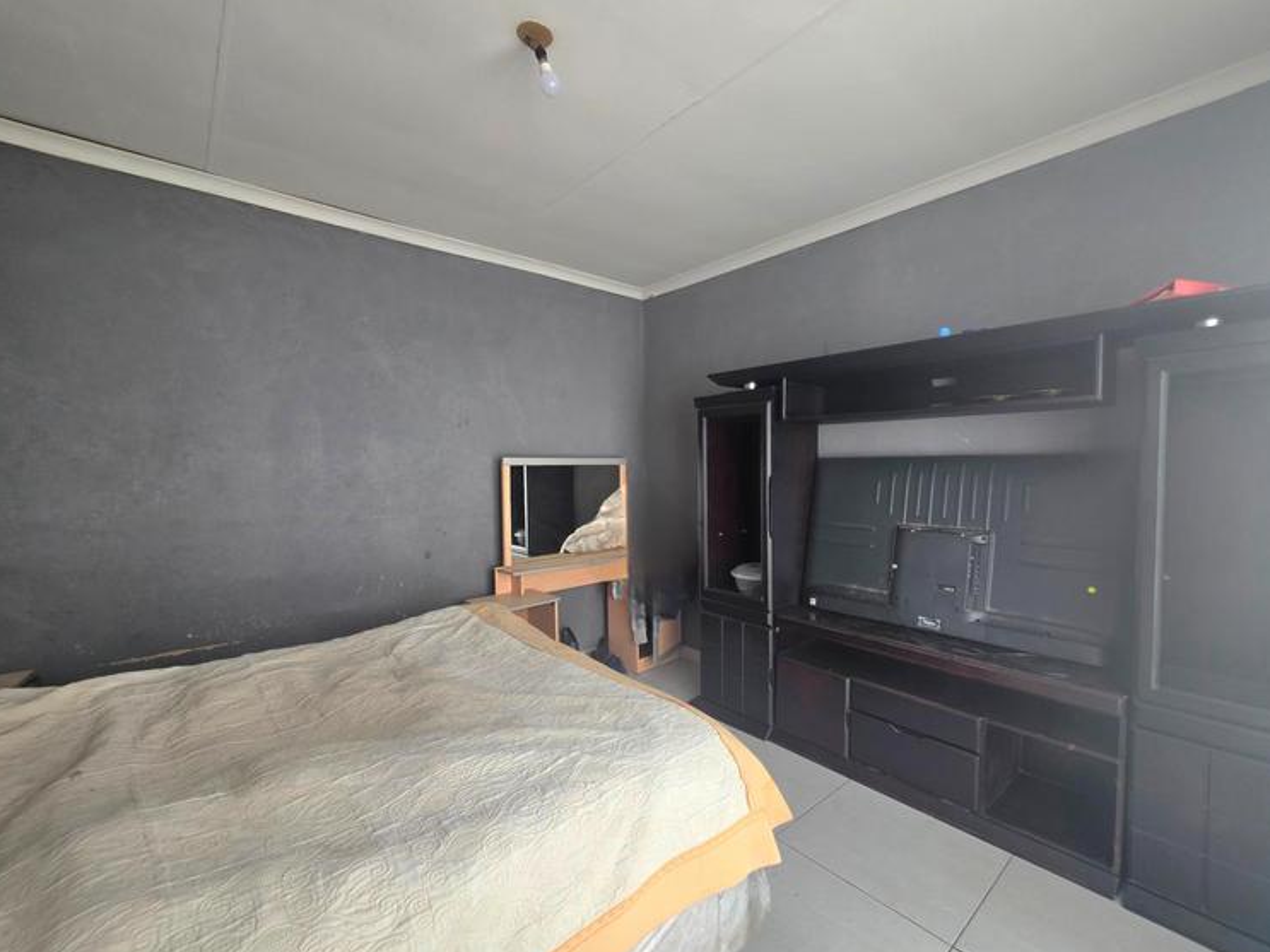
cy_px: 497
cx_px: 665
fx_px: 514
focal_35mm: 14
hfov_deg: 102.0
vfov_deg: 85.6
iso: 250
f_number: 1.9
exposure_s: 1/101
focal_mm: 2.2
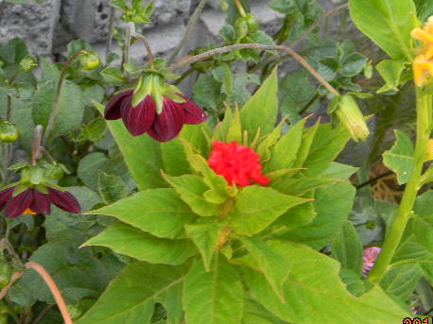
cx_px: 287
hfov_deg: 16.9
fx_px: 1450
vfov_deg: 12.8
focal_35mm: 116
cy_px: 146
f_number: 4.5
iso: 80
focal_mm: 15.1
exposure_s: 1/36
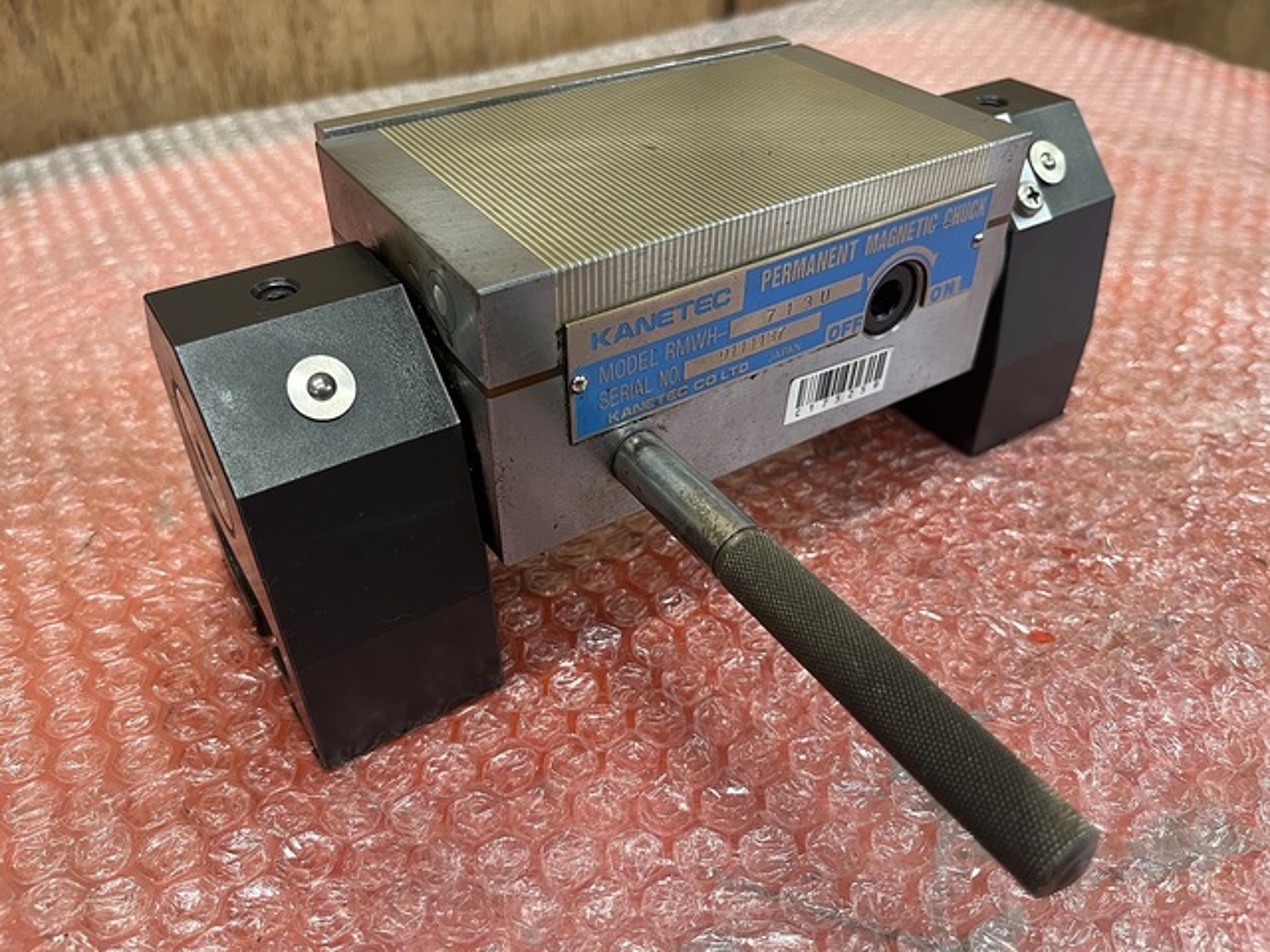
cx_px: 635
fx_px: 954
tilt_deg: -38.4
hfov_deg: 67.3
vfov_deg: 53.1
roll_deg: +0.1
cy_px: 476
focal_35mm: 26
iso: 160
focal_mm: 5.1
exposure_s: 1/50
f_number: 1.6
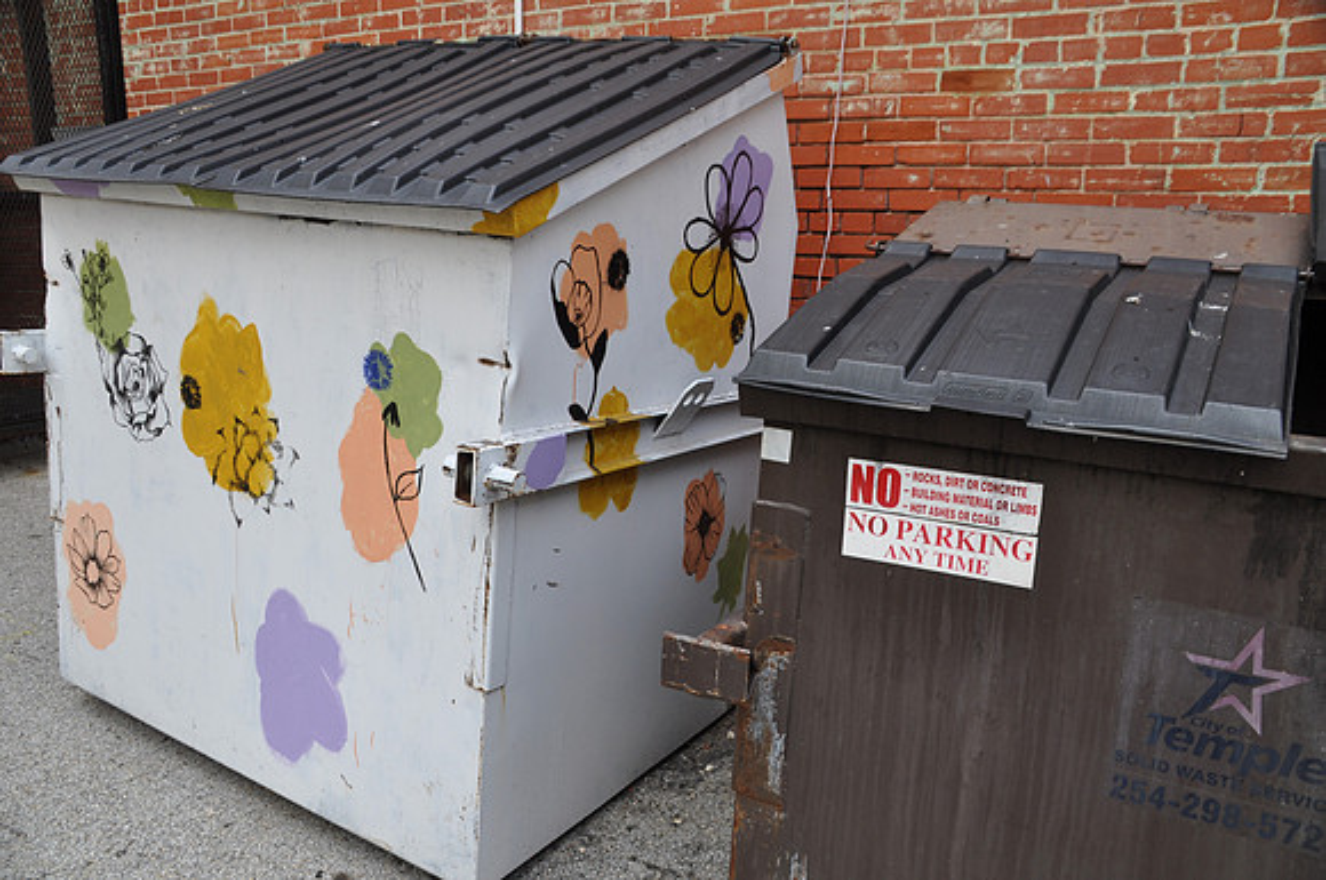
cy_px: 440
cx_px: 663
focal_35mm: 27
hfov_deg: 67.5
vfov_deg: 47.8
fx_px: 993
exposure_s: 1/160
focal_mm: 18
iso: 200
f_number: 6.3
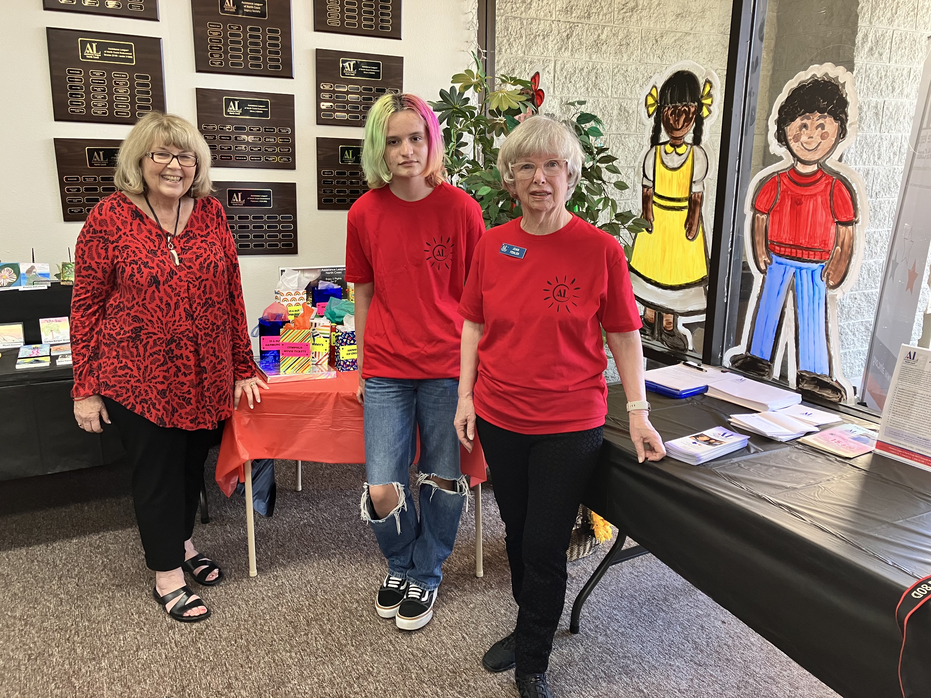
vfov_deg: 49.7
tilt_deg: -14.3
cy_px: 349
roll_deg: -0.2
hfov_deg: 63.4
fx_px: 753
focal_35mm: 28
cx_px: 466
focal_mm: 3.99
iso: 100
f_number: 1.8
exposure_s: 1/60
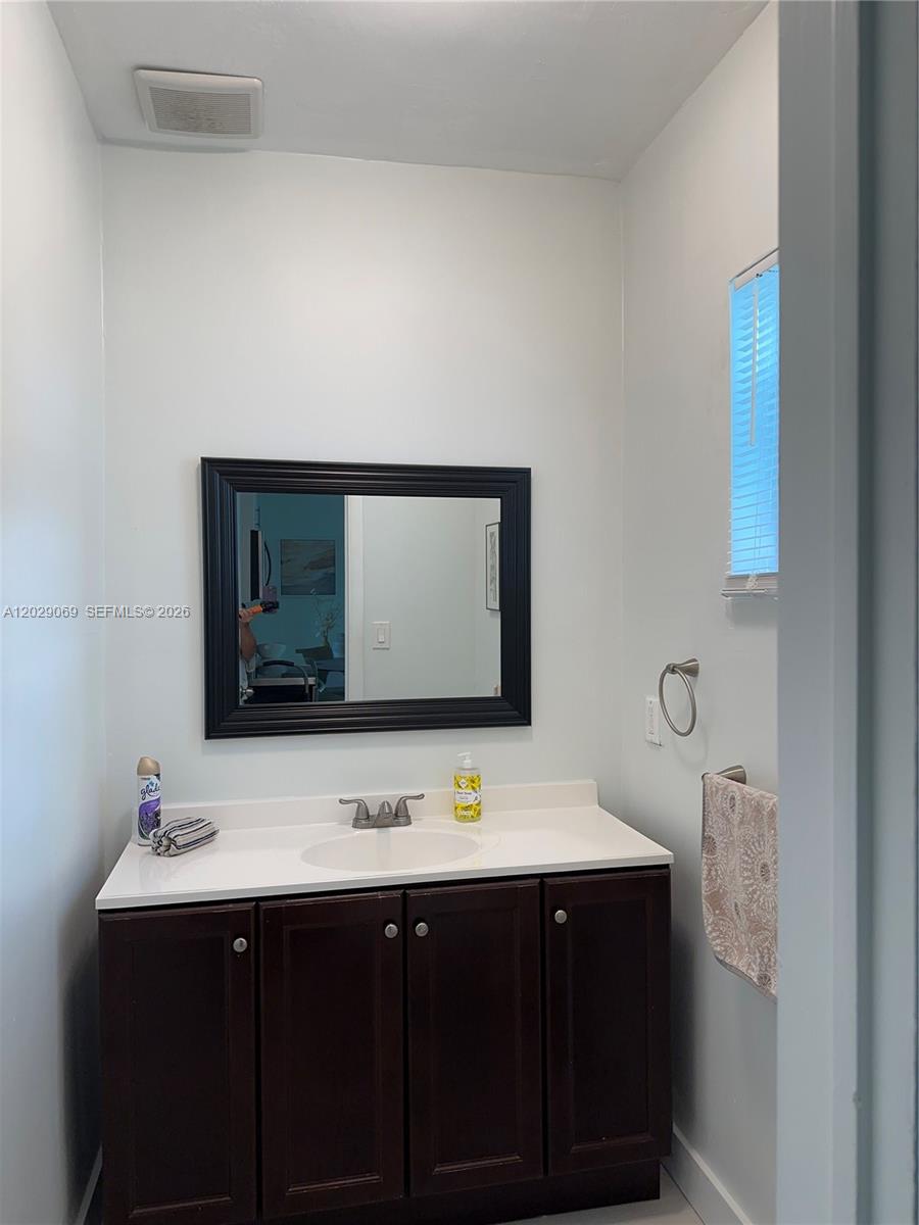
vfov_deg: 71.6
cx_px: 460
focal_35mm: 24
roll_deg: -0.3
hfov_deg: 56.8
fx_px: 850
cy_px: 612
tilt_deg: -0.7
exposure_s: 1/120
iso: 125
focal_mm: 6.86
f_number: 1.78
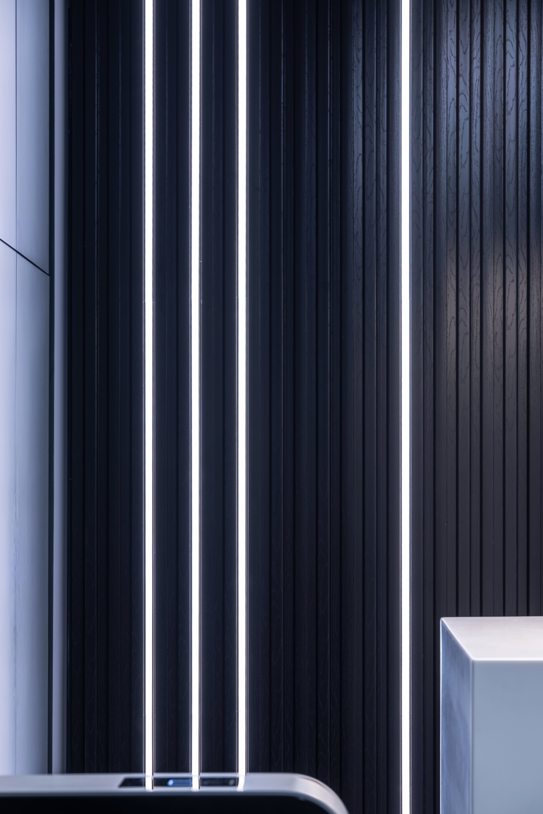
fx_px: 1854
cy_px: 407
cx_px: 272
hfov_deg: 16.7
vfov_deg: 24.8
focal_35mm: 82
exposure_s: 1/15
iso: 100
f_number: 8
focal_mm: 82
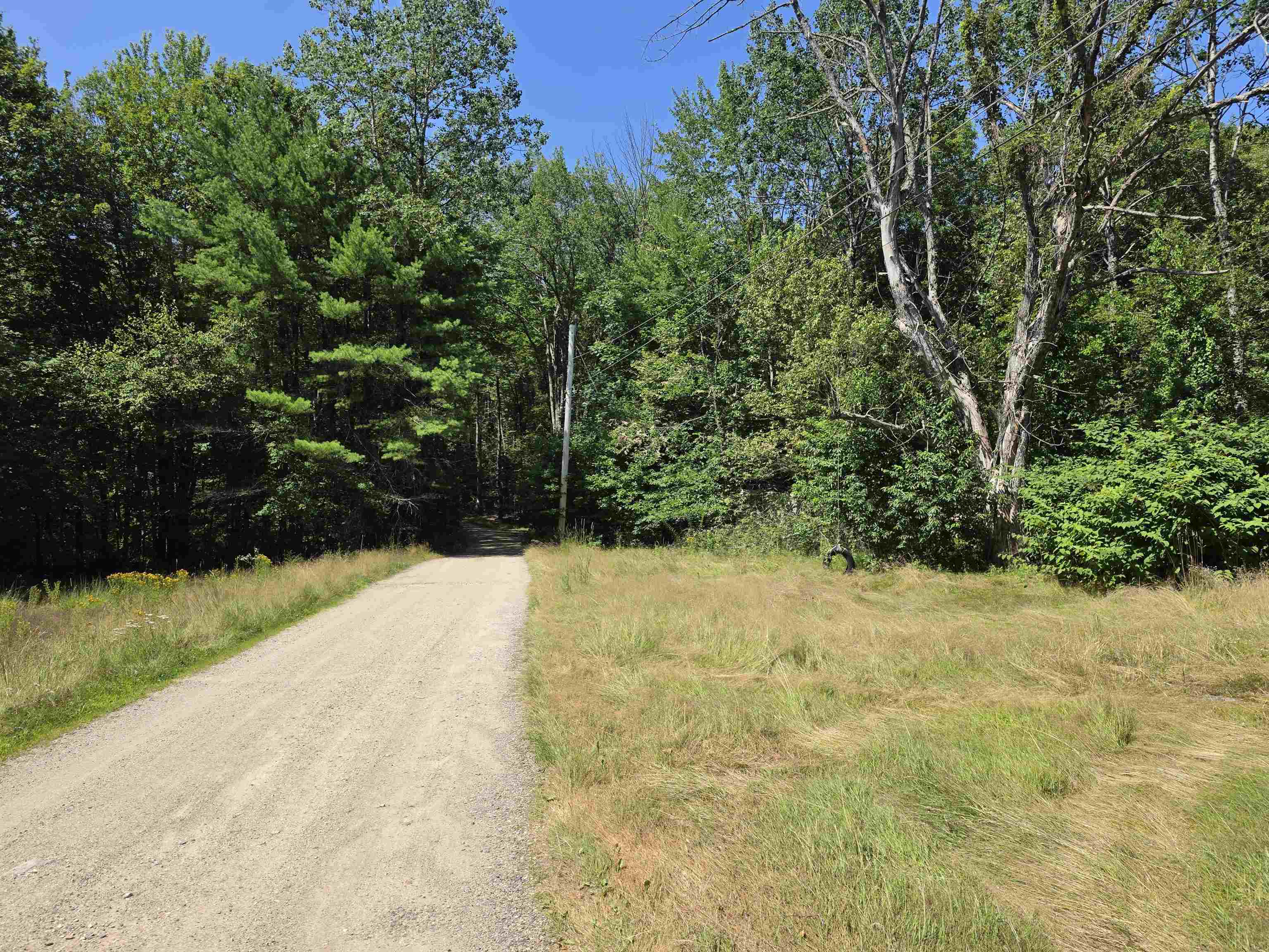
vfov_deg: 58.9
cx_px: 634
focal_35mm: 23
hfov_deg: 73.9
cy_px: 476
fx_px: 843
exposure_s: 1/5294
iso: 64
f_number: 1.4
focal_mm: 6.5
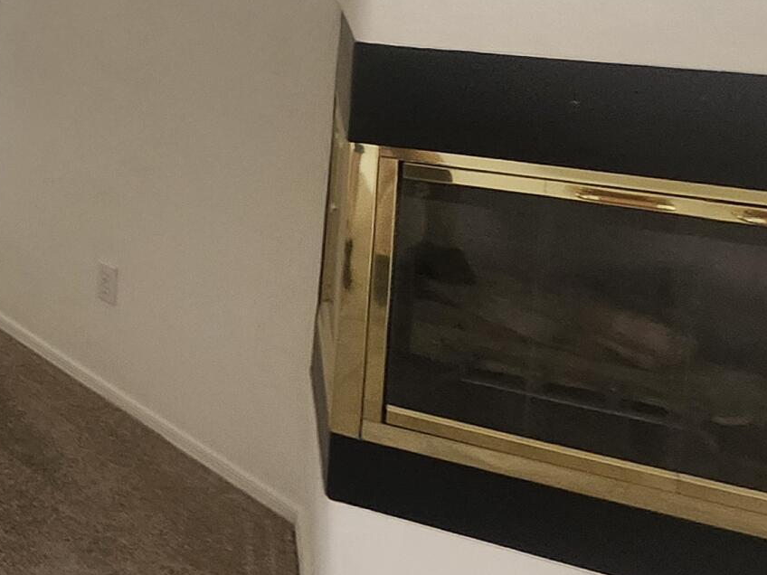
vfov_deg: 28.5
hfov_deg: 24.2
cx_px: -538
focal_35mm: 46
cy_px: -63
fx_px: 1019
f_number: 2.2
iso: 100
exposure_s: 1/60
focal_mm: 1.74
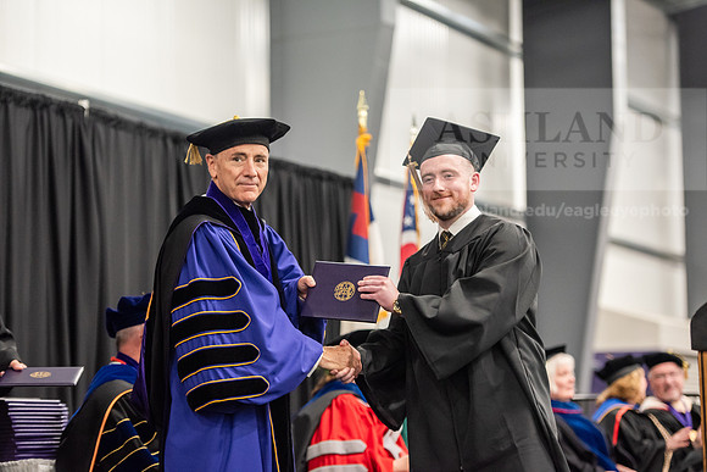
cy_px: 236
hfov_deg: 20.0
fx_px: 2004
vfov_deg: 13.4
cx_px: 354
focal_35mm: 102
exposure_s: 1/200
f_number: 3.2
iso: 3200
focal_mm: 102
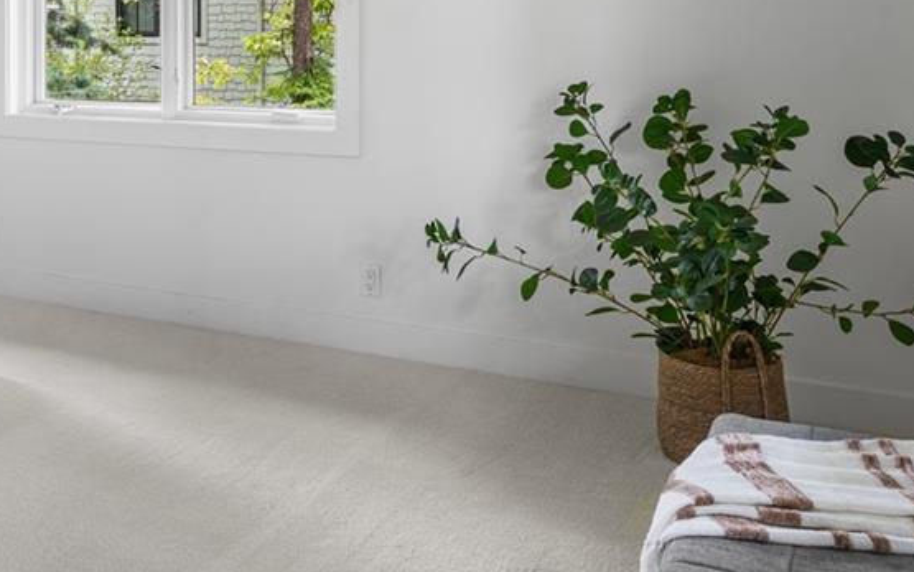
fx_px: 1171
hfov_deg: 39.0
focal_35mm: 47
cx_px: 56
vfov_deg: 26.4
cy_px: 40
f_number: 8
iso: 200
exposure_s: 1/1.25
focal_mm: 16
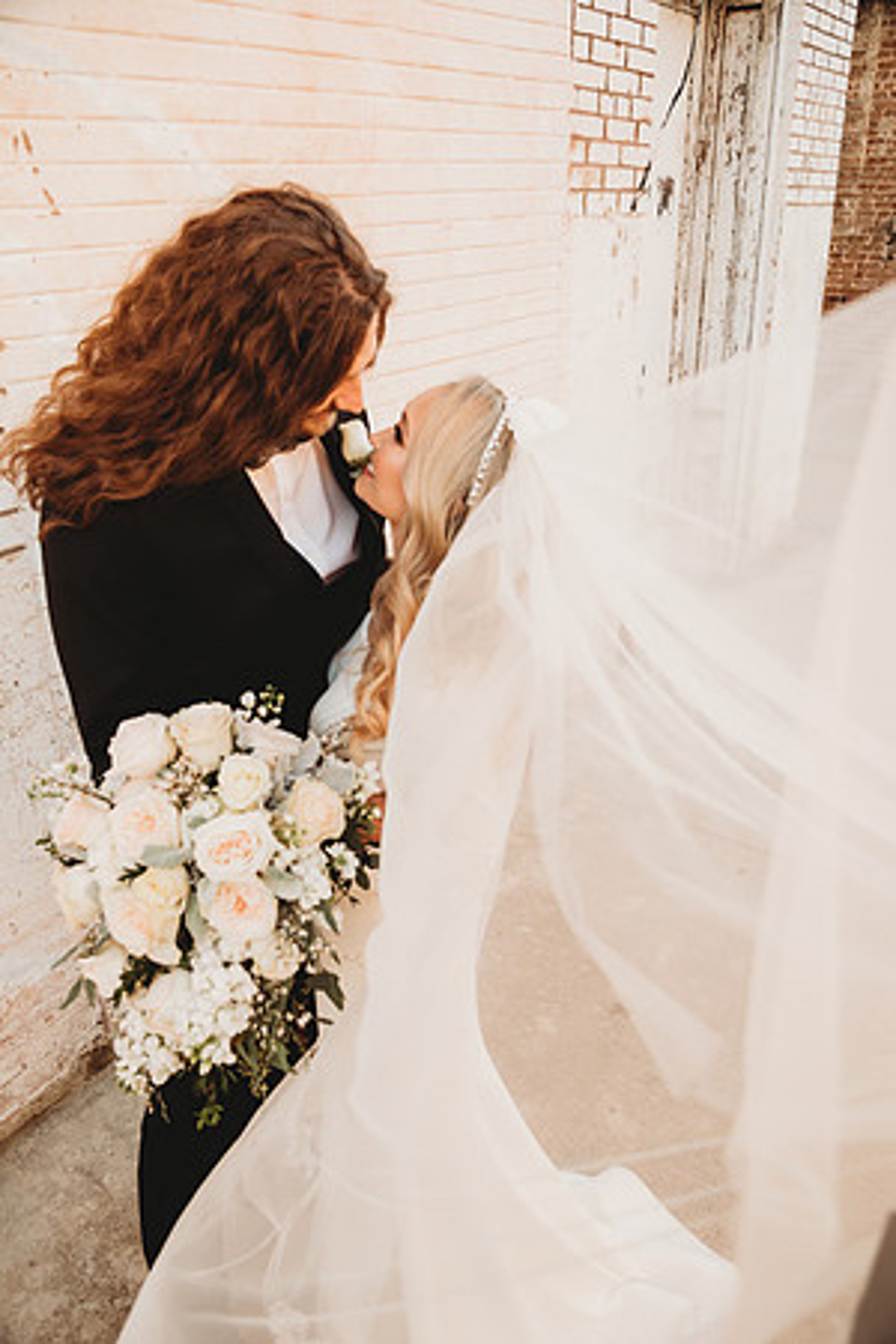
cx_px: 448
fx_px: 1120
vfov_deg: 61.9
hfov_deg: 43.6
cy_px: 672
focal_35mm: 30
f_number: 4
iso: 250
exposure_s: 1/400
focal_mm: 30
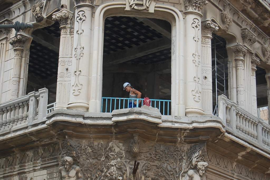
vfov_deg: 16.5
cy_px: 90
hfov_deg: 24.6
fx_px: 618
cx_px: 135
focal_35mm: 82
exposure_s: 1/160
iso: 200
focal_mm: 55
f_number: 6.3
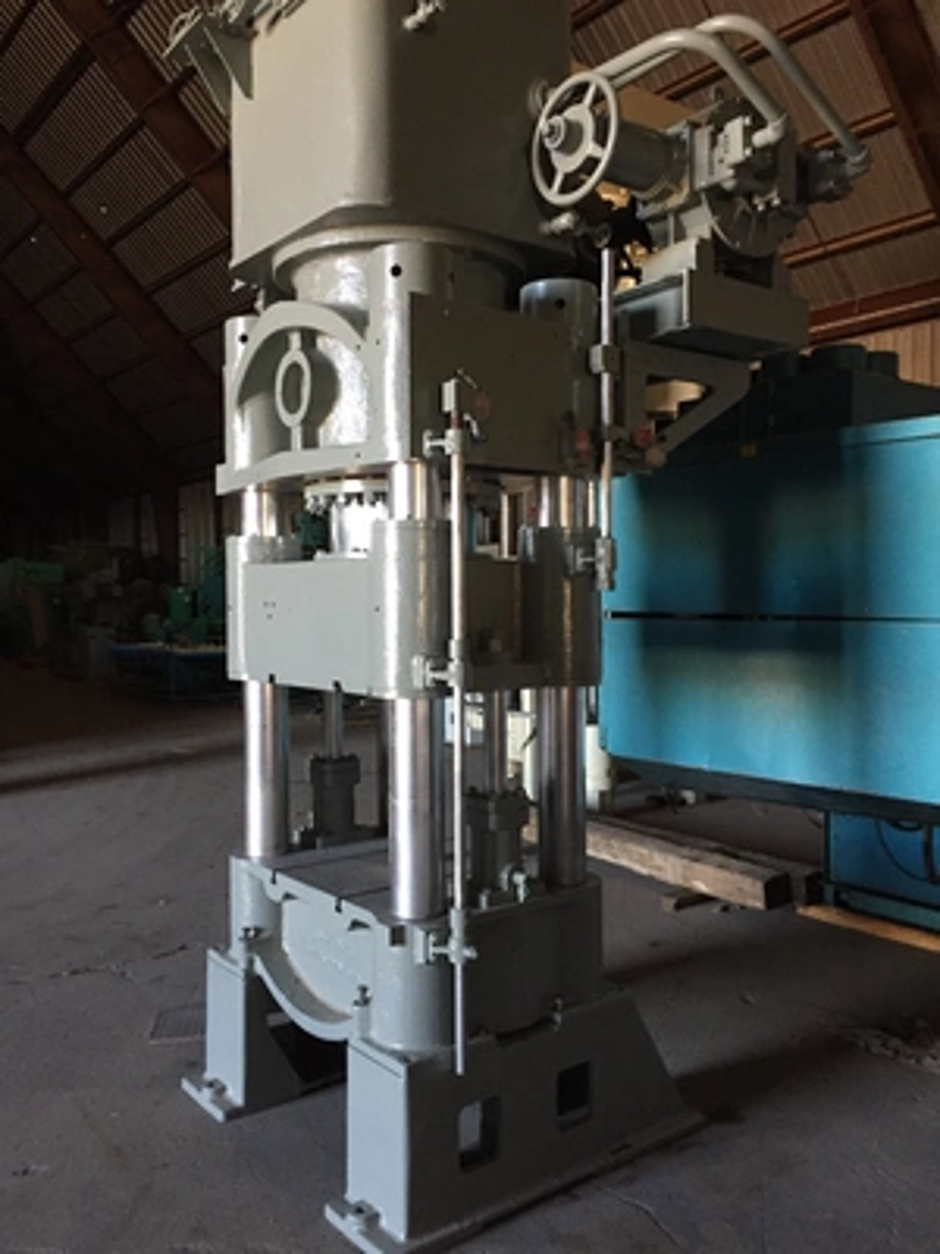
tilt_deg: -2.1
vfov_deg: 61.7
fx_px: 1050
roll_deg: +0.3
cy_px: 627
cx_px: 470
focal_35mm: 29
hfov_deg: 48.2
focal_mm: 4.15
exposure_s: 1/30
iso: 160
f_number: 2.2
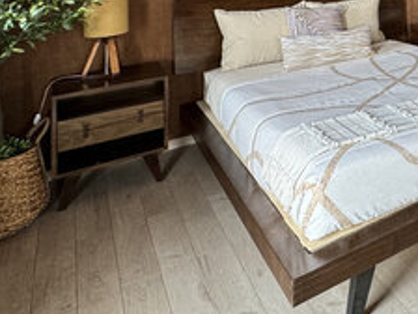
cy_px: -75
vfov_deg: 30.0
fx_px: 483
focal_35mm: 40
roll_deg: +0.5
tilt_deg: +0.4
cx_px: 472
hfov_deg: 38.0
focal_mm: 2.22
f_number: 2.2
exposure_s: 1/99
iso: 125
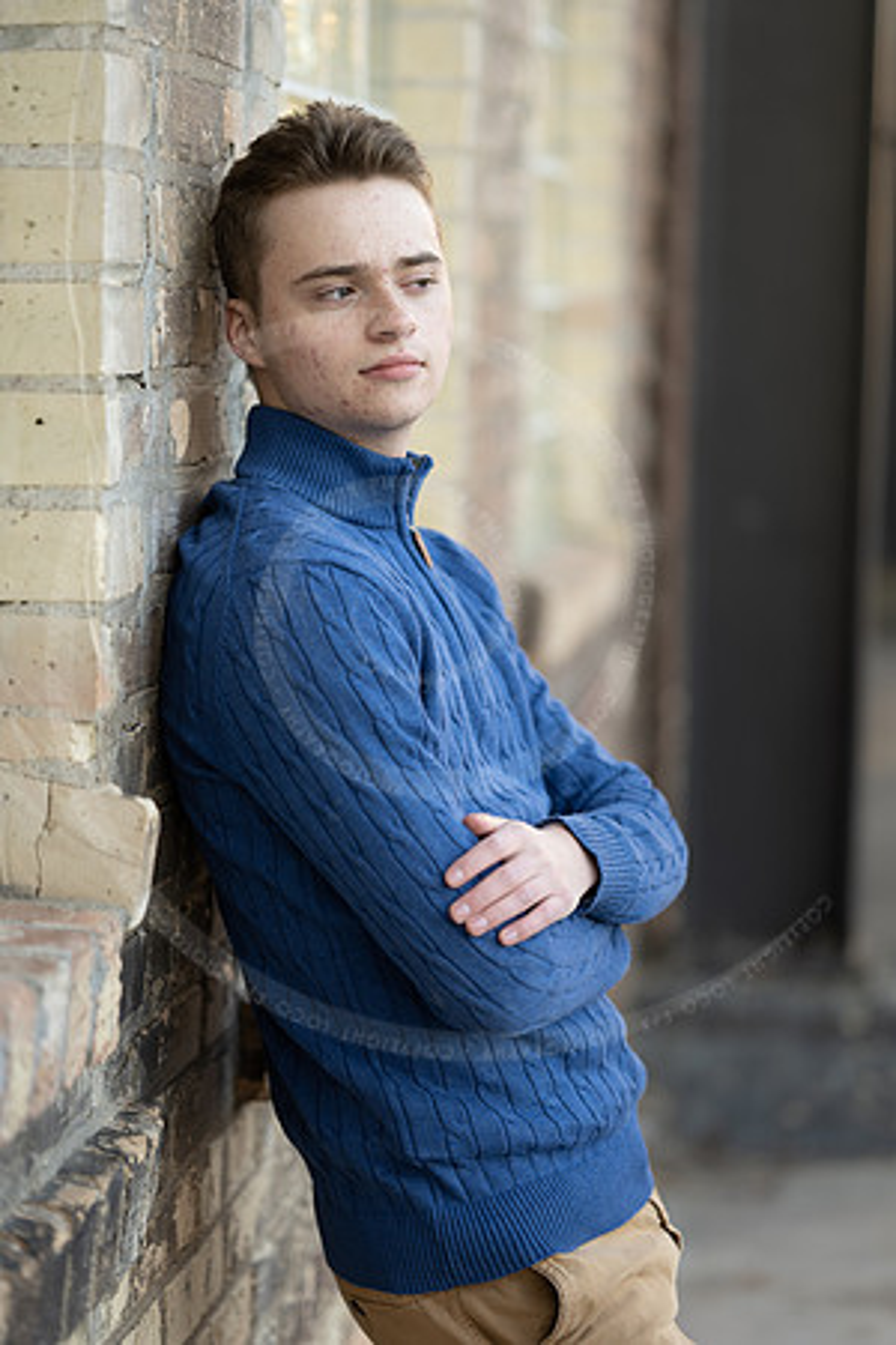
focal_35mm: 85
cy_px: 672
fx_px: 3173
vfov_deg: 23.9
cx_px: 448
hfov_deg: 16.1
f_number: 1.8
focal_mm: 85
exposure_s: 1/160
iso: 100
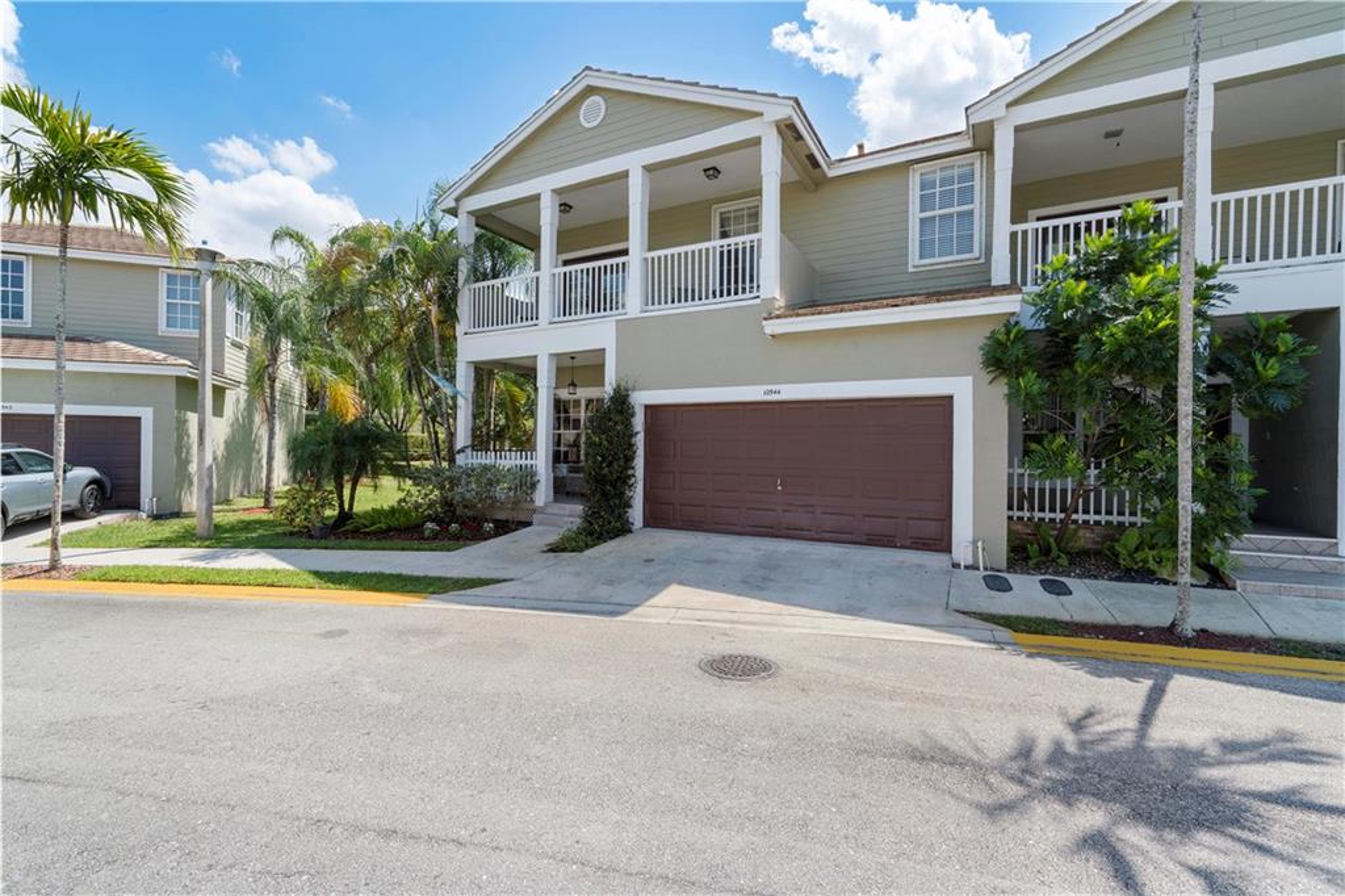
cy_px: 448
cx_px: 672
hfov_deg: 96.8
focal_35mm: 16
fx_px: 598
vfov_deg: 73.7
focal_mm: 16
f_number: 11
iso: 100
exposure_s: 1/100
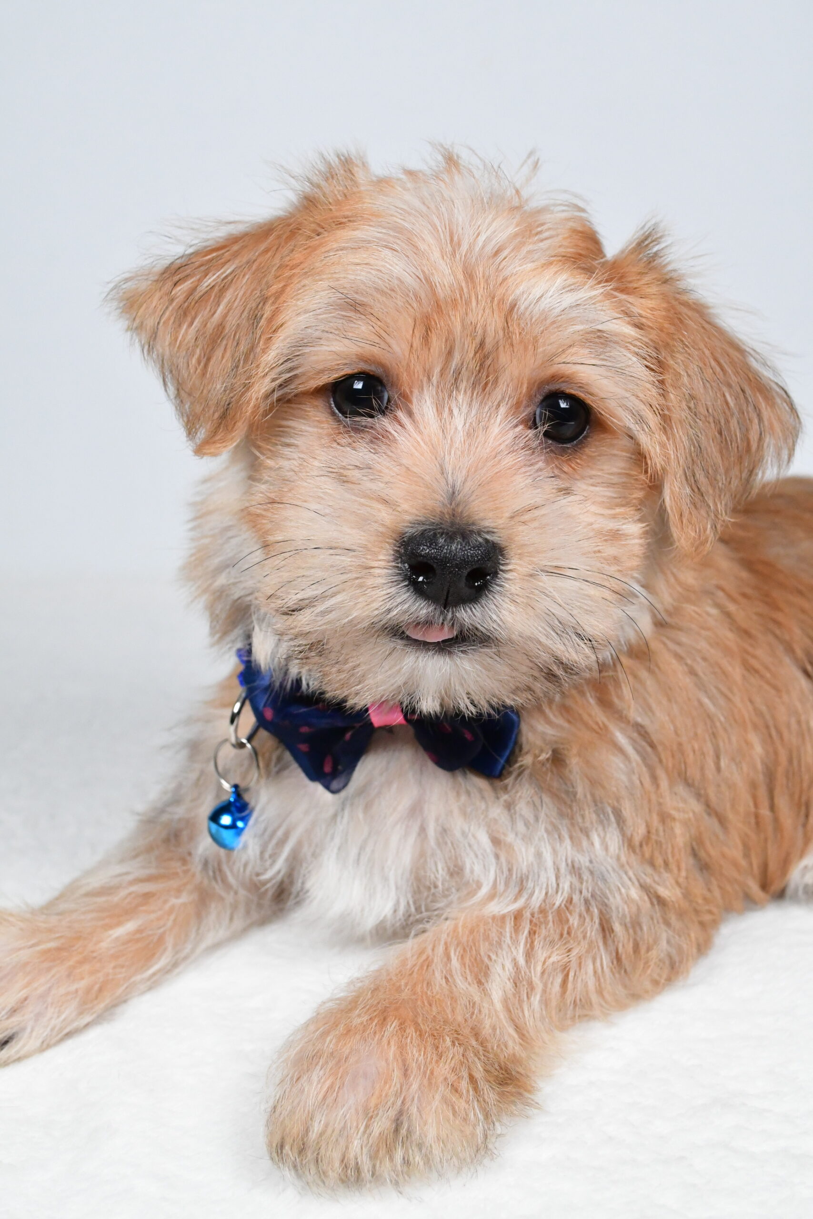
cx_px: 406
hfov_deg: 31.9
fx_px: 1422
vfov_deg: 46.4
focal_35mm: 42
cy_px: 610
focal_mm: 28
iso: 5000
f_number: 9
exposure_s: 1/1000
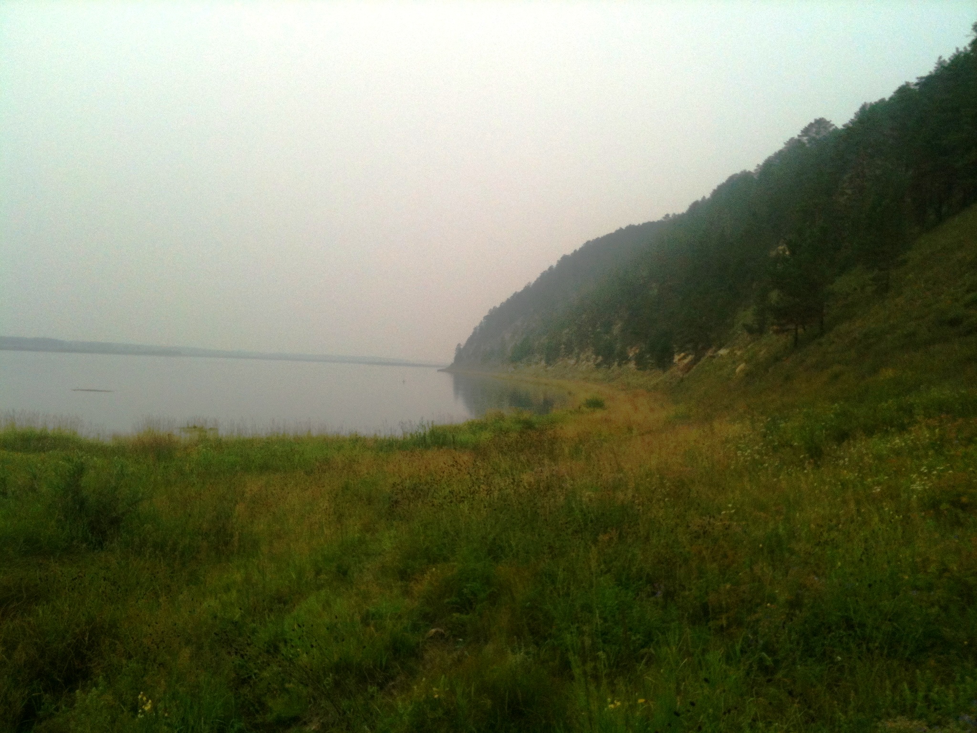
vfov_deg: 40.7
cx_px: 488
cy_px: 366
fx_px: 988
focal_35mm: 35
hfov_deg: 52.6
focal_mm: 3.85
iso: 64
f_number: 2.8
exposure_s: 1/971
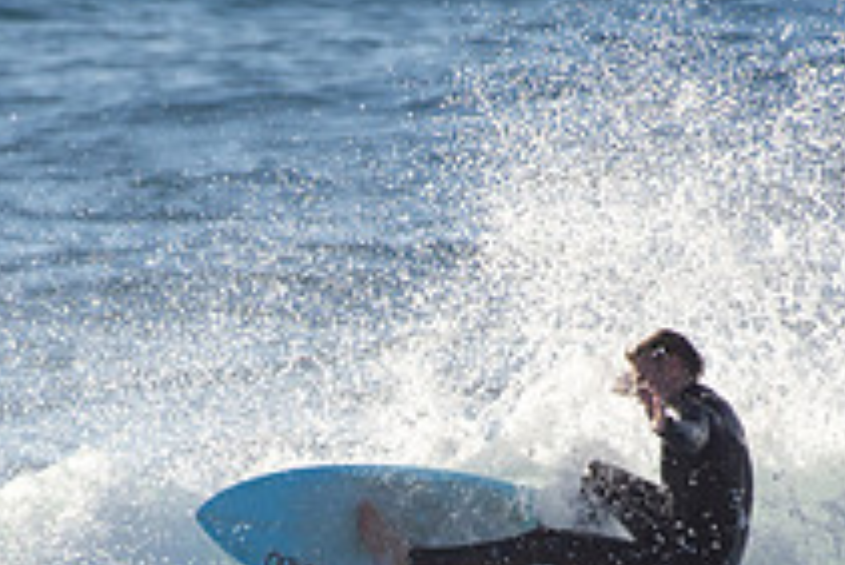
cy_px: 655
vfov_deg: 0.7
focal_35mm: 2059
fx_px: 48361
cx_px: 264
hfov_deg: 1.0
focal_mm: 500
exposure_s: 1/2000
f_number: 5.6
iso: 360
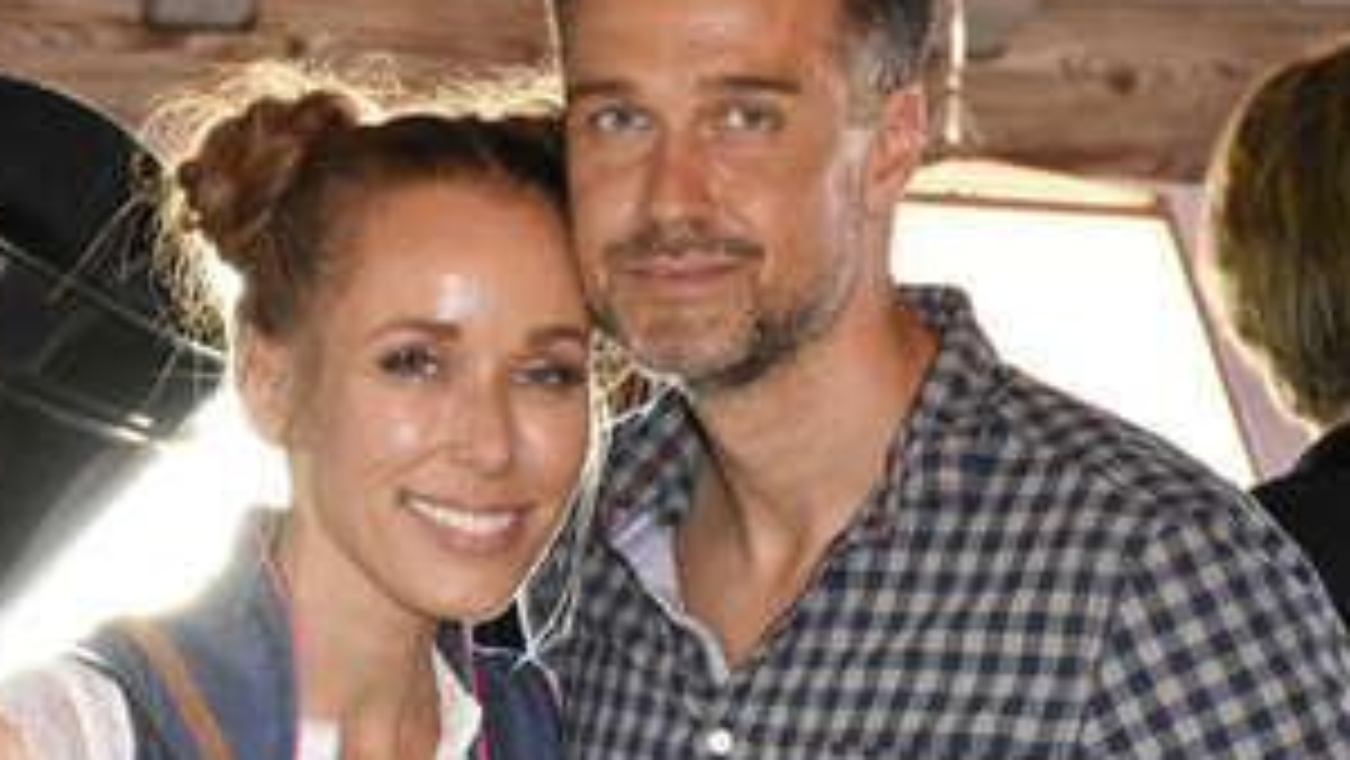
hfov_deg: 12.2
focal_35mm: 177
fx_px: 6331
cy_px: 409
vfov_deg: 6.9
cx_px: 659
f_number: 6.3
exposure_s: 1/60
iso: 3200
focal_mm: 75
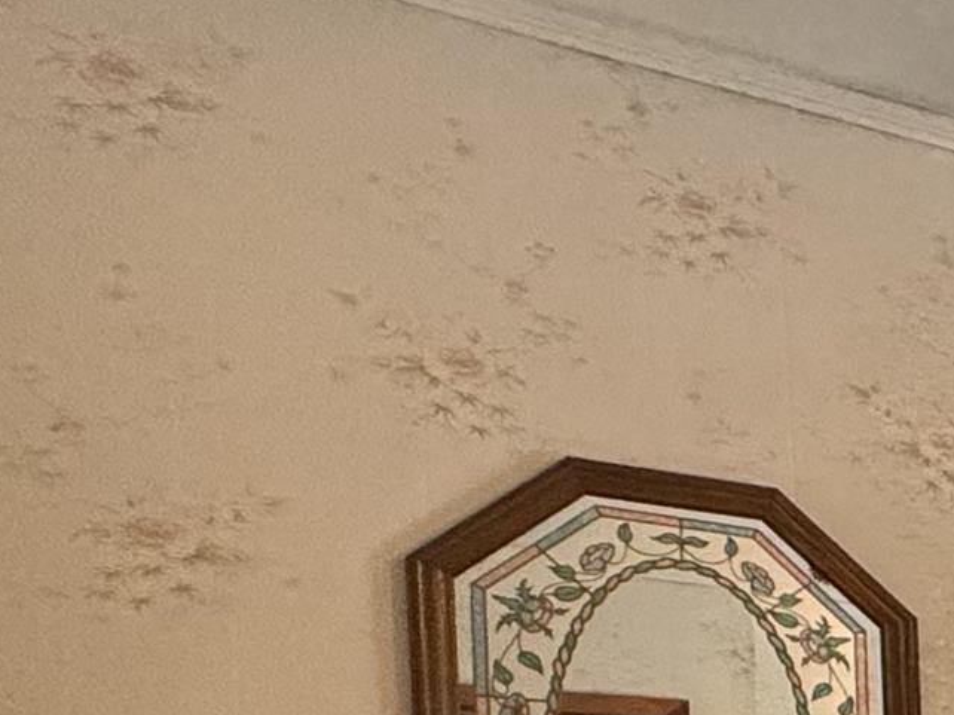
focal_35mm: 67
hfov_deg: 16.4
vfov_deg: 19.1
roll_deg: +1.1
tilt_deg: -2.1
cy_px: 1084
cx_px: 2153
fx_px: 1846
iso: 500
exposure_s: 1/120
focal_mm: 2.22
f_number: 2.2
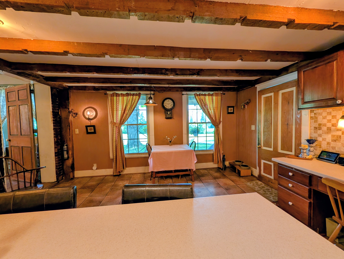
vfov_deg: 94.6
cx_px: 172
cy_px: 130
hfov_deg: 110.5
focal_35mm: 12
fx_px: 119
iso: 98
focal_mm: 2.02
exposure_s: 1/120
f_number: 1.7
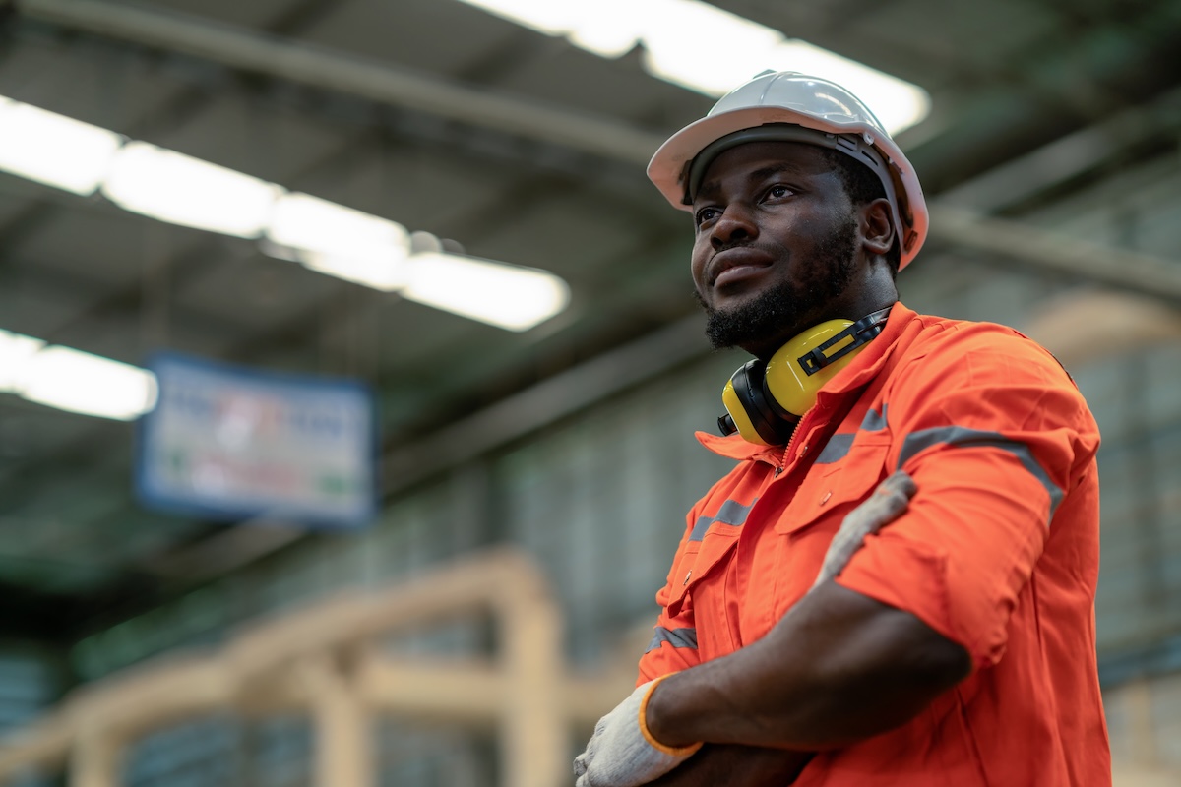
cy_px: 394
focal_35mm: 85
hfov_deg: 23.9
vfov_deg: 16.1
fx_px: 2788
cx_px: 590
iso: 100
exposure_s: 1/250
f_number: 2
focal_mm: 85
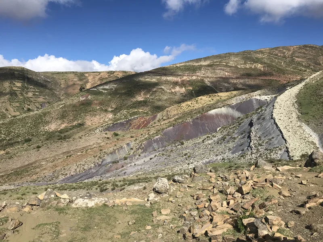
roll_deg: -0.1
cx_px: 162
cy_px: 121
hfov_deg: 63.4
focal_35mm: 28
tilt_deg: -4.6
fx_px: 261
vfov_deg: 49.7
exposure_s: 1/3425
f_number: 1.8
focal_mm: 3.99
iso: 20
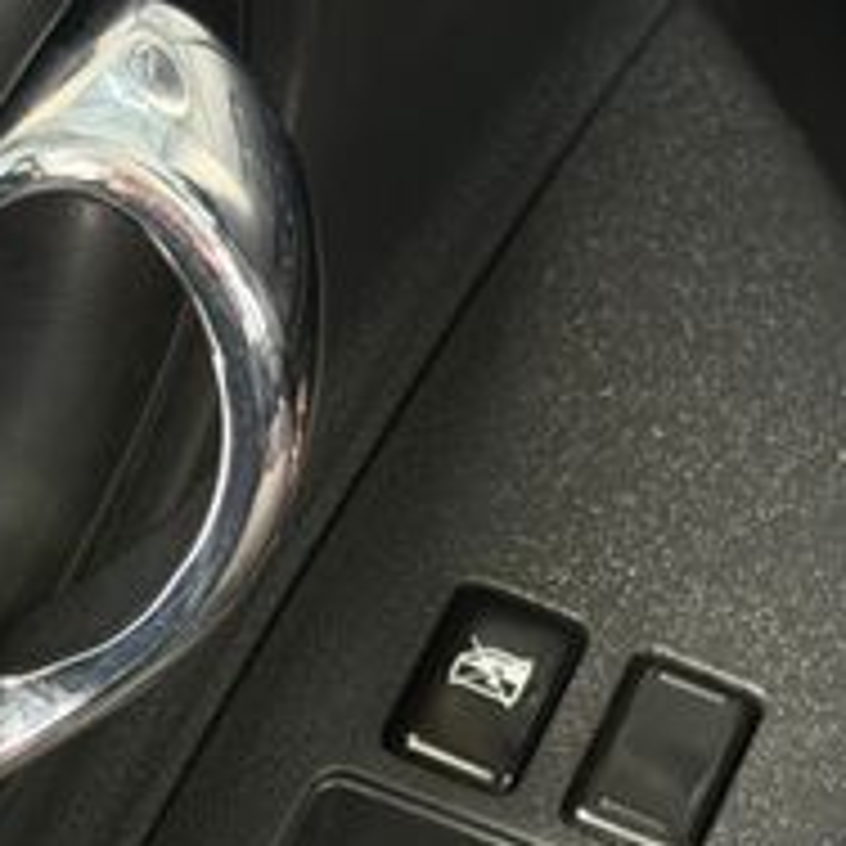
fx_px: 4783
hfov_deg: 10.1
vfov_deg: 10.0
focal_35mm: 173
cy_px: 828
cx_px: 310
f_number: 1.78
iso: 200
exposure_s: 1/60
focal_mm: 6.76
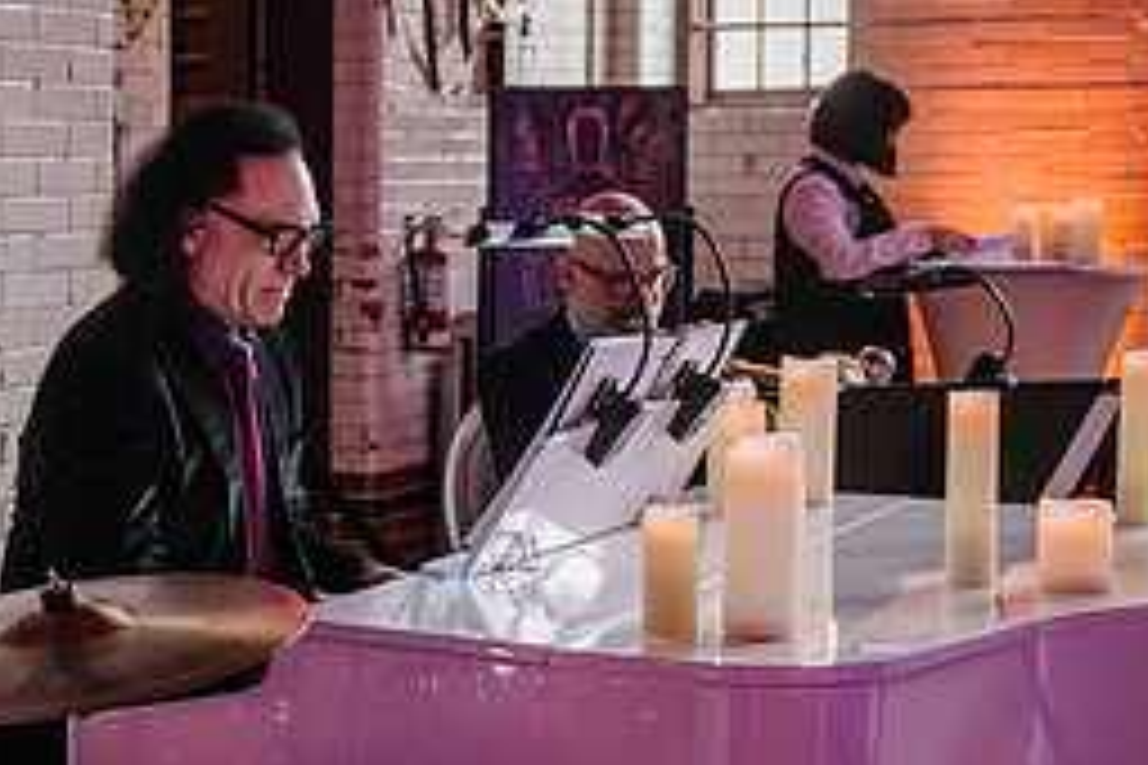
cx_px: -90
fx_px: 2615
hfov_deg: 23.4
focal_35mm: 82
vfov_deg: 16.7
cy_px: 385
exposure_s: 1/80
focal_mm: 36
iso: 1600
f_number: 4
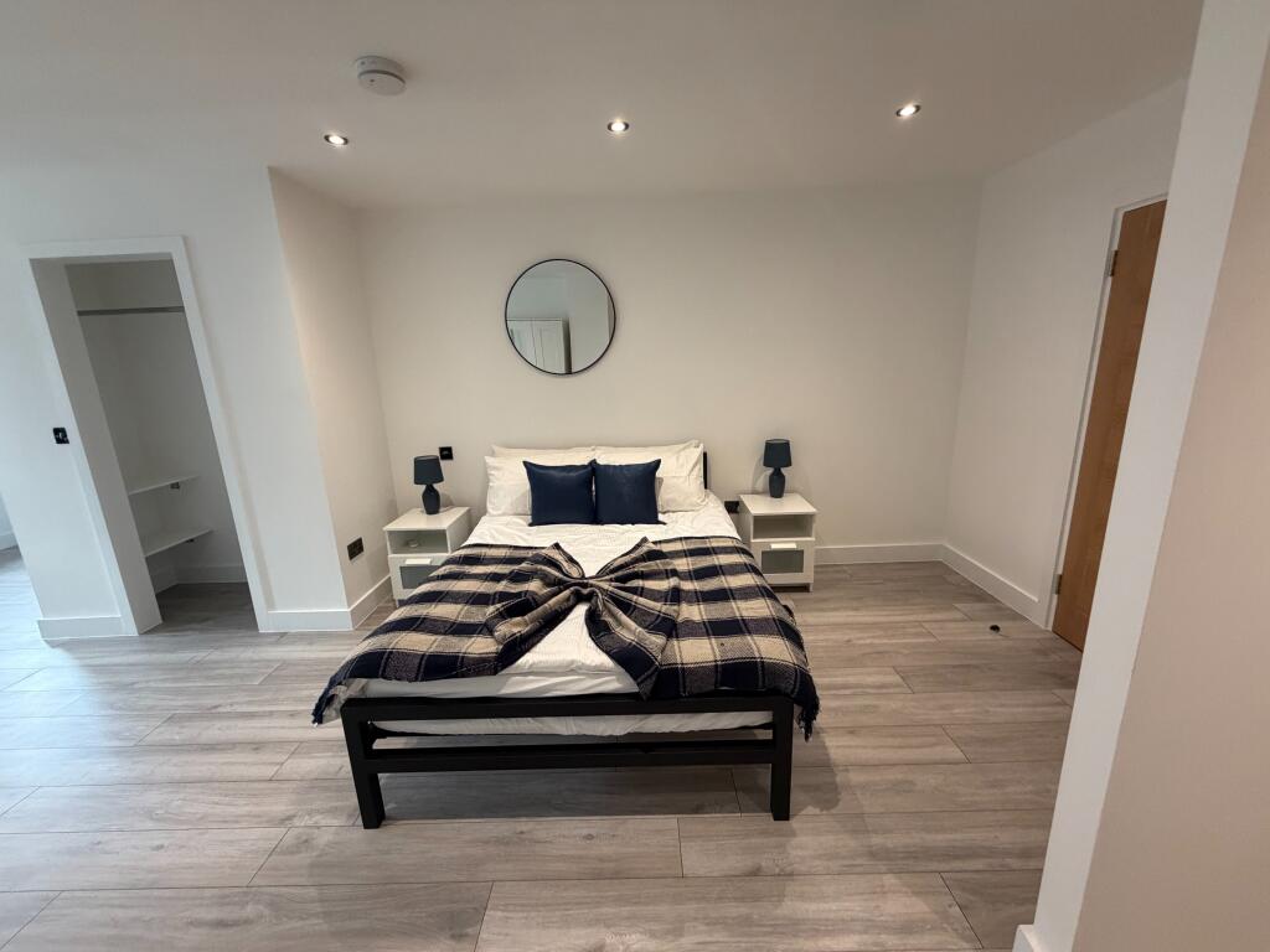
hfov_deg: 102.1
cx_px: 635
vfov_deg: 85.7
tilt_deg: -12.1
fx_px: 514
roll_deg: +2.4
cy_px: 476
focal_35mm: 14
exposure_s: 1/109
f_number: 2.2
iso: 320
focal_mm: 2.22
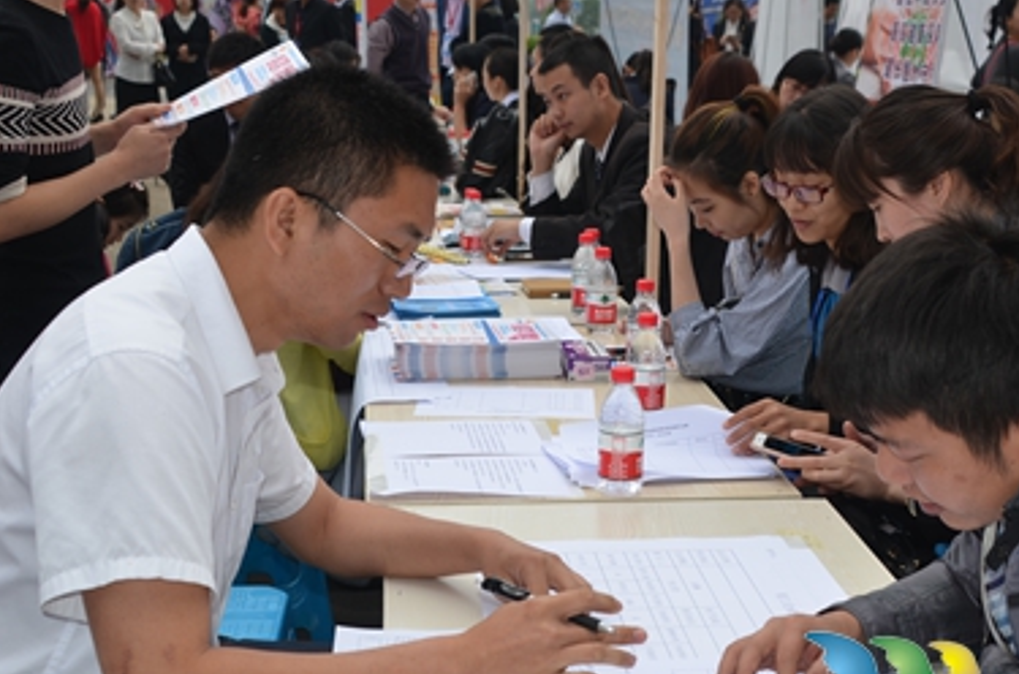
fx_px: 1581
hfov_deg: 35.6
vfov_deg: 24.1
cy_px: 366
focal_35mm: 56
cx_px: 590
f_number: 4.8
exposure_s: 1/250
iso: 100
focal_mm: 28
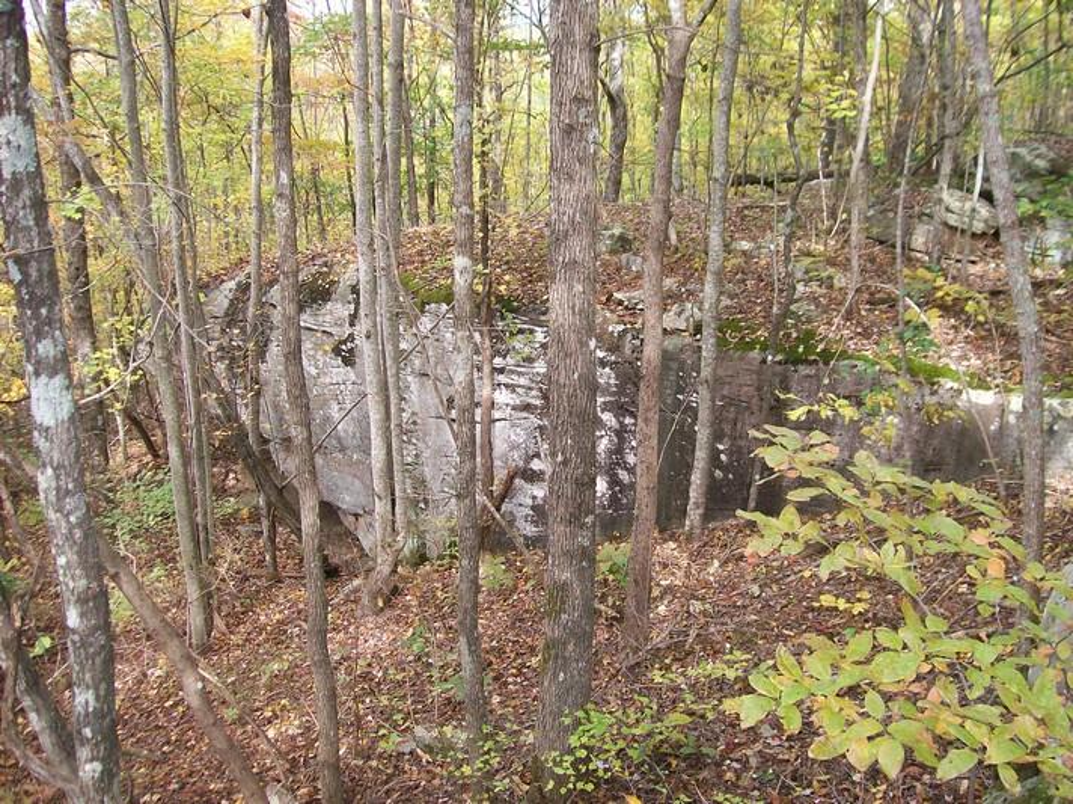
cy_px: 402
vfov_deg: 39.6
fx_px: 1115
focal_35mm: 36
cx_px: 536
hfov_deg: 51.4
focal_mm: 6
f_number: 2.7
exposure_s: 1/103
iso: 140
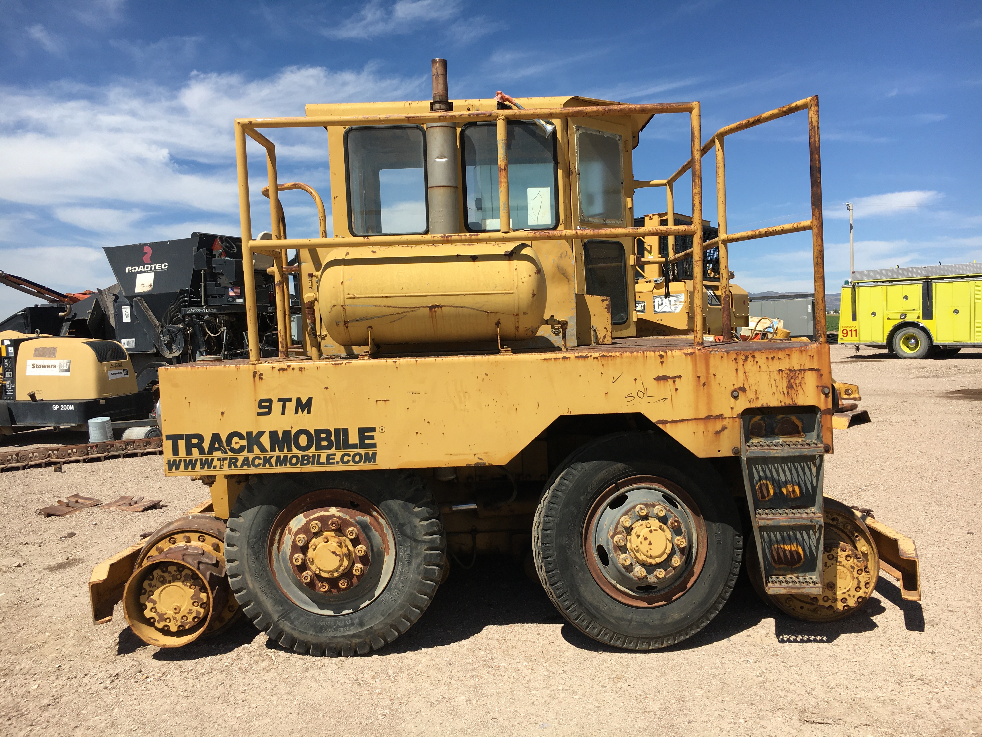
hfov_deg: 61.7
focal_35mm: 29
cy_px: 368
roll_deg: +1.9
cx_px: 491
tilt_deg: -3.0
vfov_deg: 48.2
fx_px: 823
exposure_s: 1/1832
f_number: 2.2
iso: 25
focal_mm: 4.15
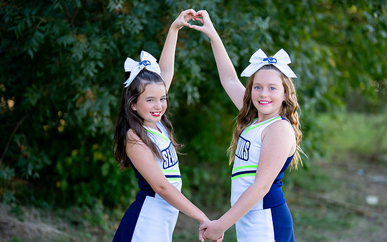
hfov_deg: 26.8
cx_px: 221
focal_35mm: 77
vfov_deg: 16.9
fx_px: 812
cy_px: 145
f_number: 1.2
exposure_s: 1/1250
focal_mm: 50
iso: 125
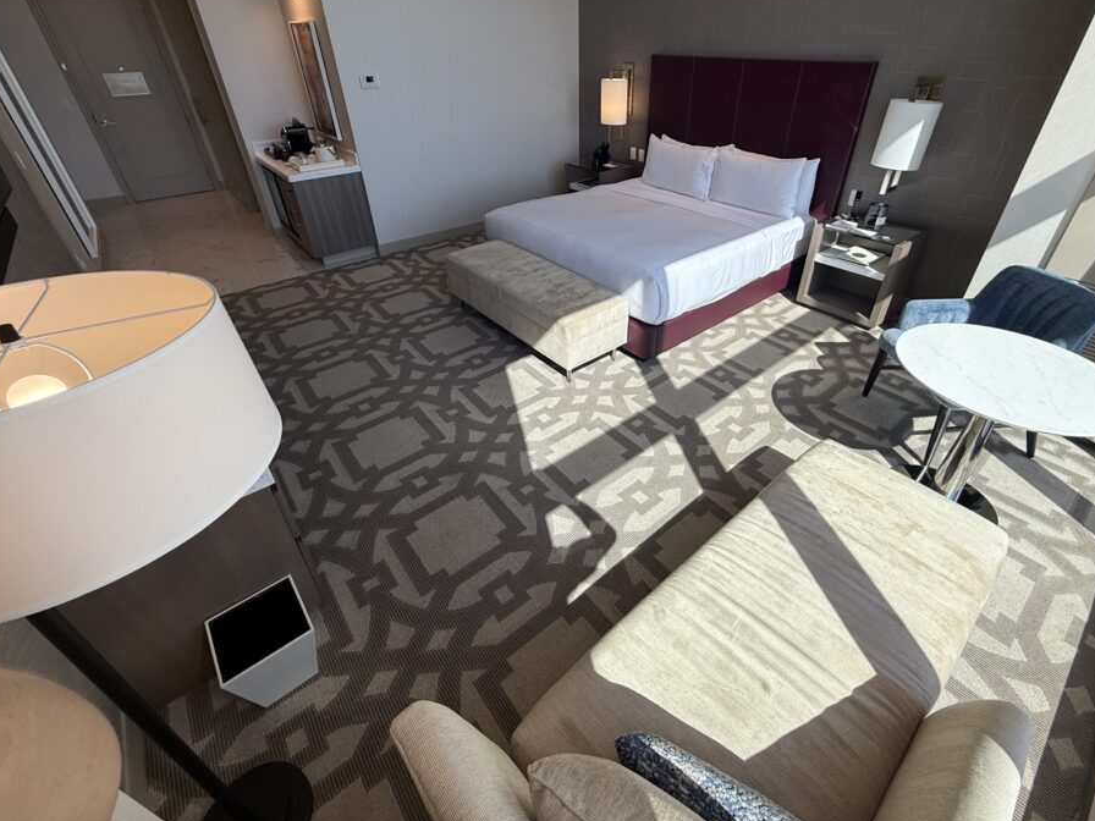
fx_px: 506
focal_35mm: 16
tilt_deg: -32.5
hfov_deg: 94.4
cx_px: 576
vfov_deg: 77.7
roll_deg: +0.3
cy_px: 357
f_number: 2.2
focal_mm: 2.22
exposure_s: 1/168
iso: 50
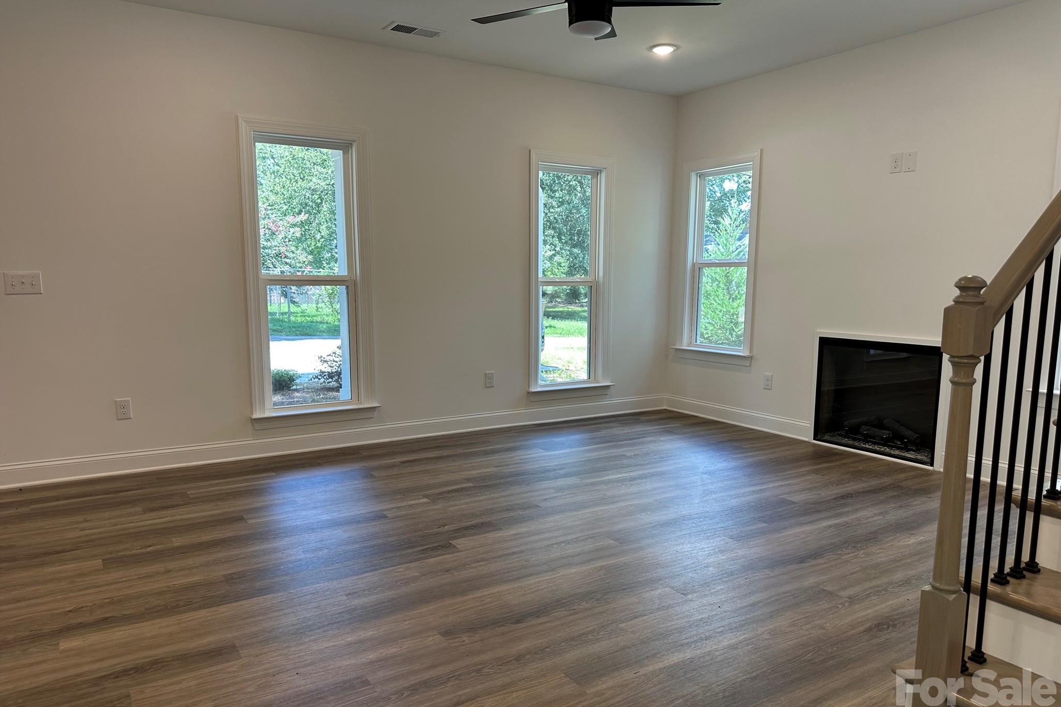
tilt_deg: -8.0
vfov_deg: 51.3
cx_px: 530
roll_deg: -0.8
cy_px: 373
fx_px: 737
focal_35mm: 25
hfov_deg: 71.5
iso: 100
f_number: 1.78
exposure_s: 1/120
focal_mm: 6.86
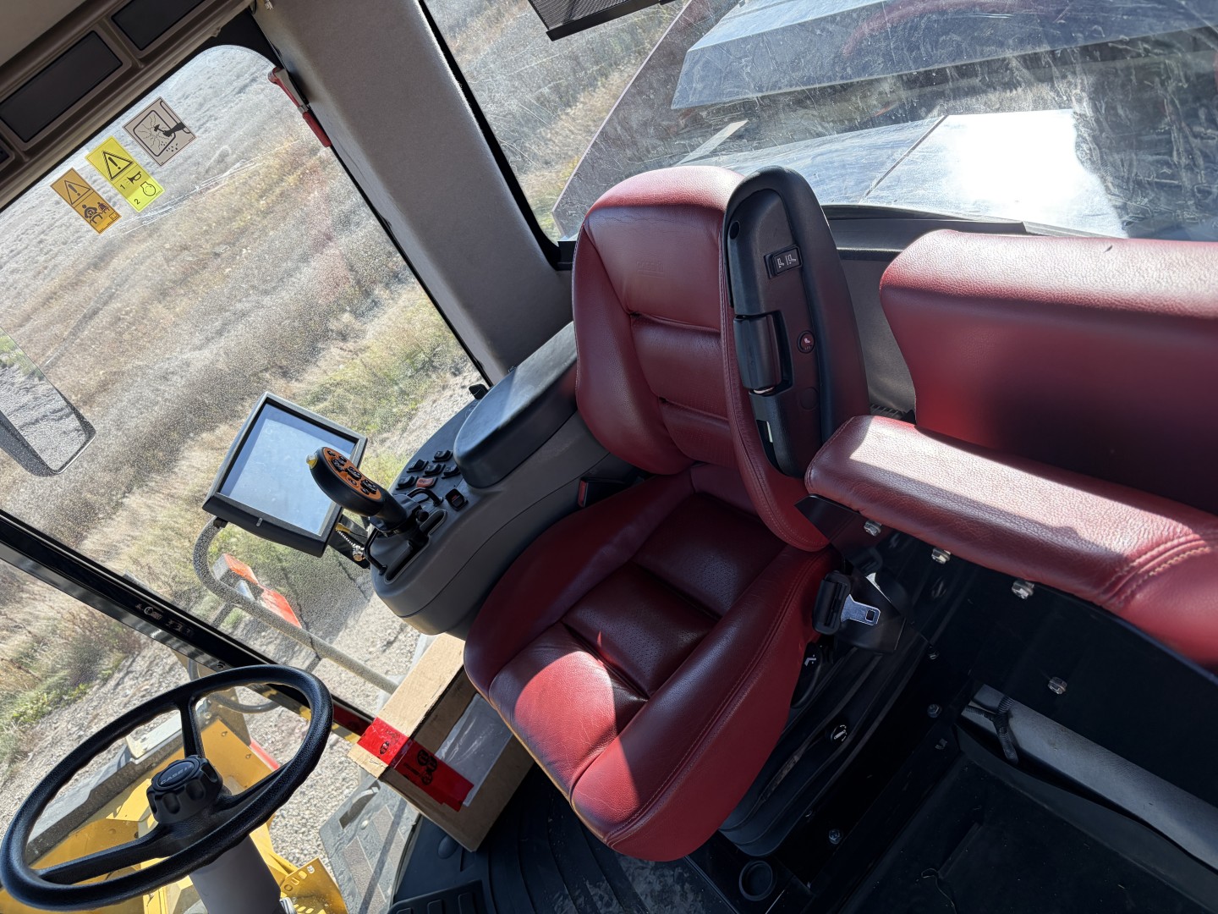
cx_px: 609
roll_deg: +39.0
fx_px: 915
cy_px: 457
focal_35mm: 26
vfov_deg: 53.1
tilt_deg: -30.0
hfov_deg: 67.3
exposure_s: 1/607
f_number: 1.6
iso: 50
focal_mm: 5.96
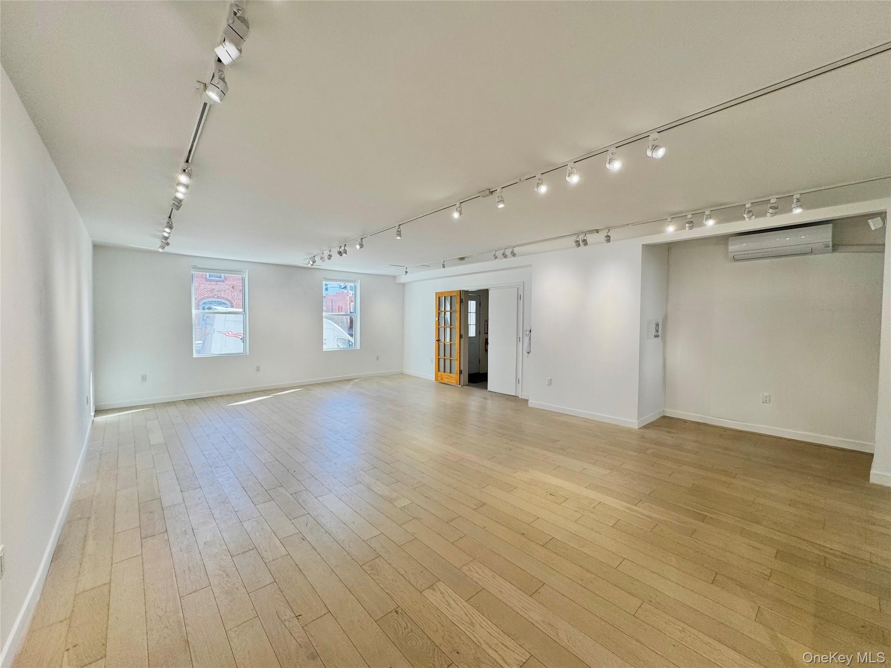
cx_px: 446
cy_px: 334
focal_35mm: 14
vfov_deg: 85.7
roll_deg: -0.3
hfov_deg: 102.1
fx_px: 360
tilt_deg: -3.1
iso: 50
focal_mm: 2.22
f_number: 2.2
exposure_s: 1/120
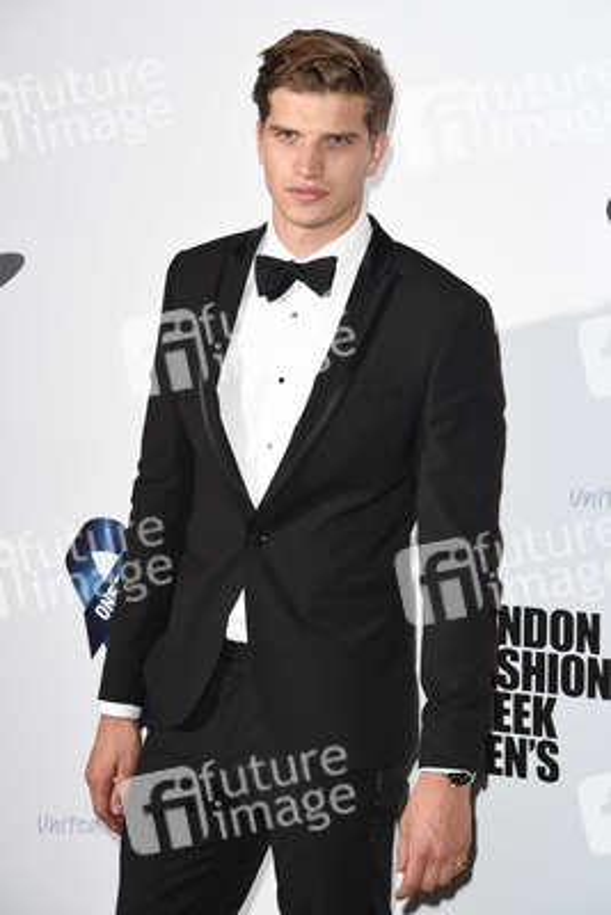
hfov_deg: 12.5
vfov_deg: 18.6
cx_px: 306
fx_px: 2798
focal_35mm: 110
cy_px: 458
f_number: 7.1
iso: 640
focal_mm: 110
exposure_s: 1/250
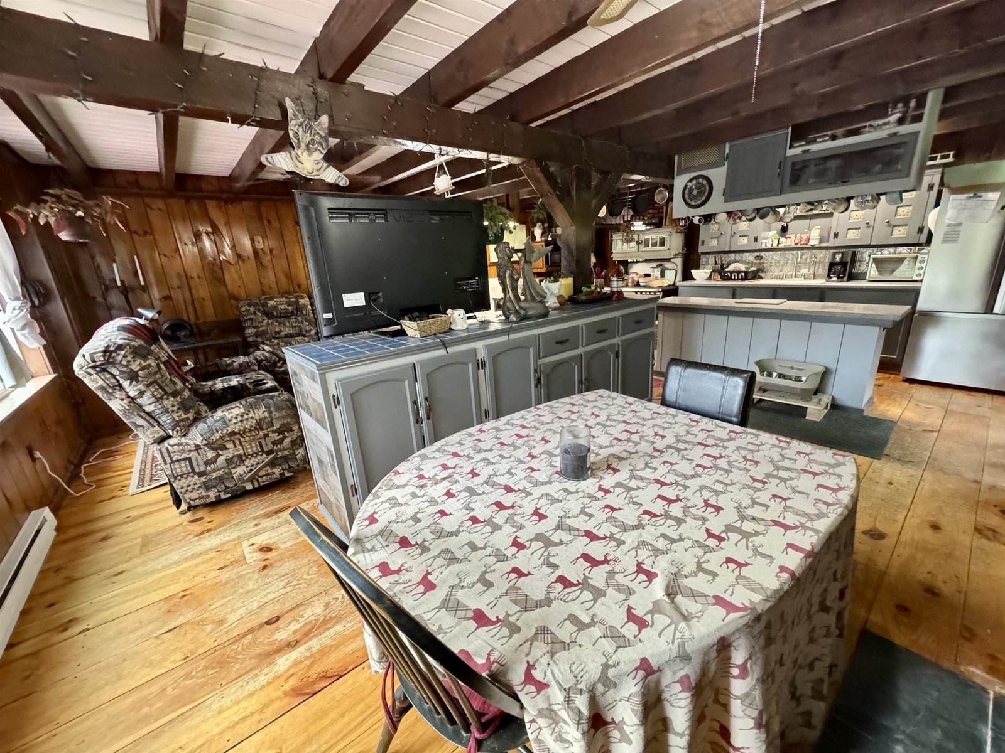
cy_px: 376
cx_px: 502
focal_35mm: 14
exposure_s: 1/60
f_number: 2.2
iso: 1250
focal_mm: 2.22
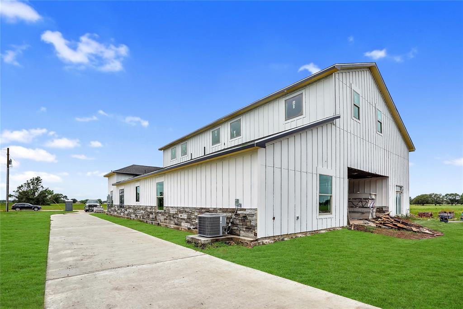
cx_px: 232
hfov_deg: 96.8
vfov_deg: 73.7
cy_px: 154
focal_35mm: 16
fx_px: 206
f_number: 13
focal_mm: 16
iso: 250
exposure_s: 1/125
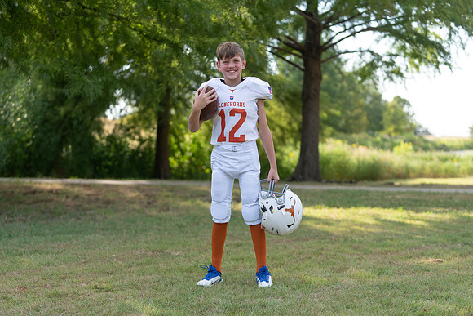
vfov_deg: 19.2
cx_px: 236
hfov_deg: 28.4
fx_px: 933
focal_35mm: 71
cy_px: 158
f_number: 2.8
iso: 100
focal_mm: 71
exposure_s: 1/400
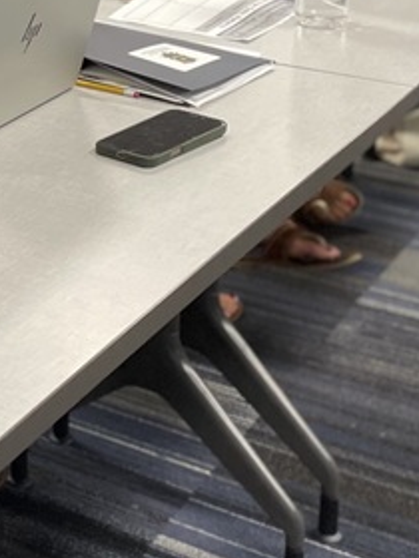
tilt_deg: -15.3
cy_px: 2
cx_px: -299
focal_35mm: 95
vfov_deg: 20.0
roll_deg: +3.2
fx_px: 1533
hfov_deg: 14.1
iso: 125
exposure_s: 1/78
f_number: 1.6
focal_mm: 4.2
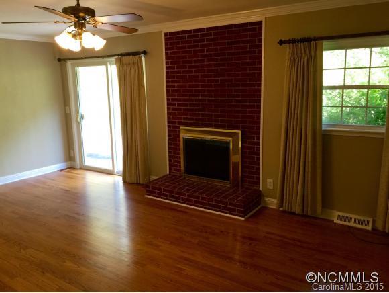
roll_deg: +0.3
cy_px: 146
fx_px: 326
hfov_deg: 61.6
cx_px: 194
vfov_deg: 48.3
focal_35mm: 29
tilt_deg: -8.4
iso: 50
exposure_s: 1/30
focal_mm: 4.15
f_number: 2.2
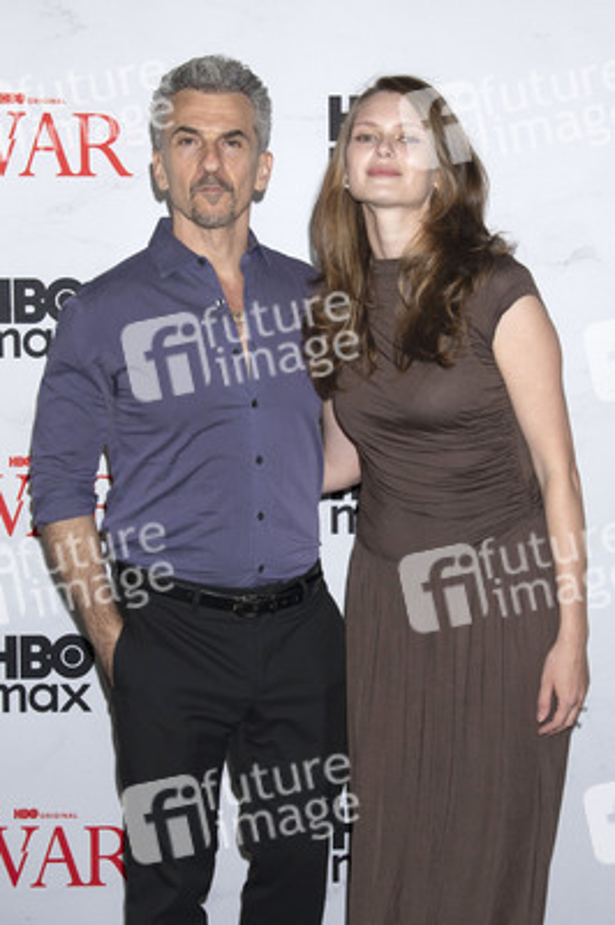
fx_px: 1027
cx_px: 308
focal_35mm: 40
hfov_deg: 33.3
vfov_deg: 48.5
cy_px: 462
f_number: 6.3
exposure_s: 1/200
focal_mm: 40
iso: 640
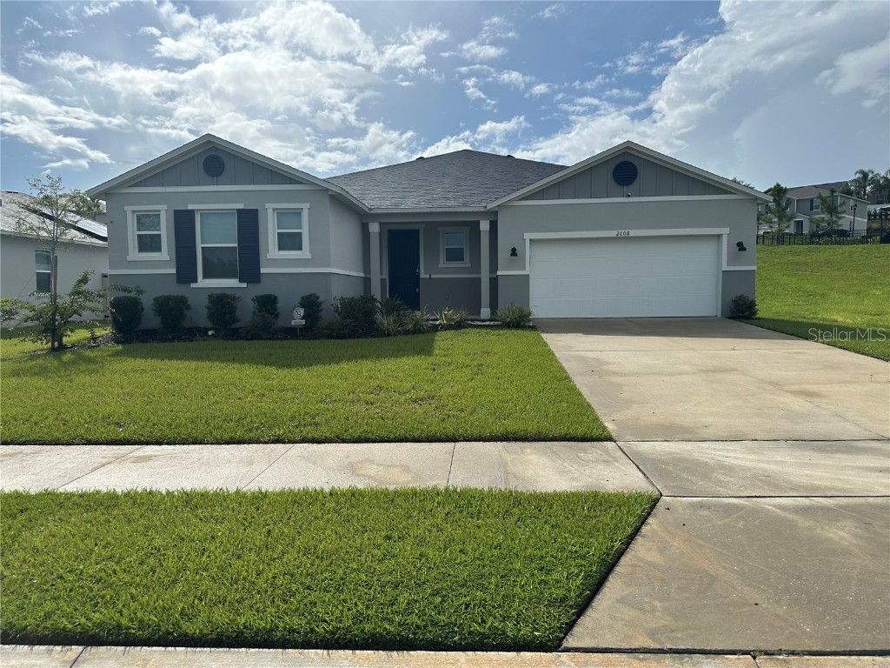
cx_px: 445
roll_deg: +0.4
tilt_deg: -3.4
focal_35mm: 24
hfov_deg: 71.6
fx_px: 617
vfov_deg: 56.8
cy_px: 334
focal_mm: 6.86
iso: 80
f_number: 1.78
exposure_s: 1/9709
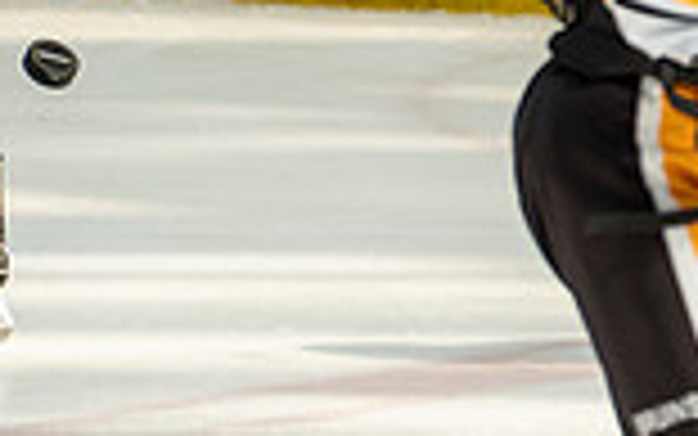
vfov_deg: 1.5
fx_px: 16289
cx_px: 1211
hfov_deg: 2.4
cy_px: 128
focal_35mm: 856
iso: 800
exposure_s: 1/1600
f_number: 3.5
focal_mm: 150
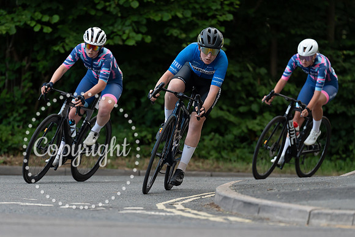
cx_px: 161
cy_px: 159
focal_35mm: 269
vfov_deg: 5.1
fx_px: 2653
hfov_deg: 7.7
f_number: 3.2
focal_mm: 200
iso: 1000
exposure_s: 1/800
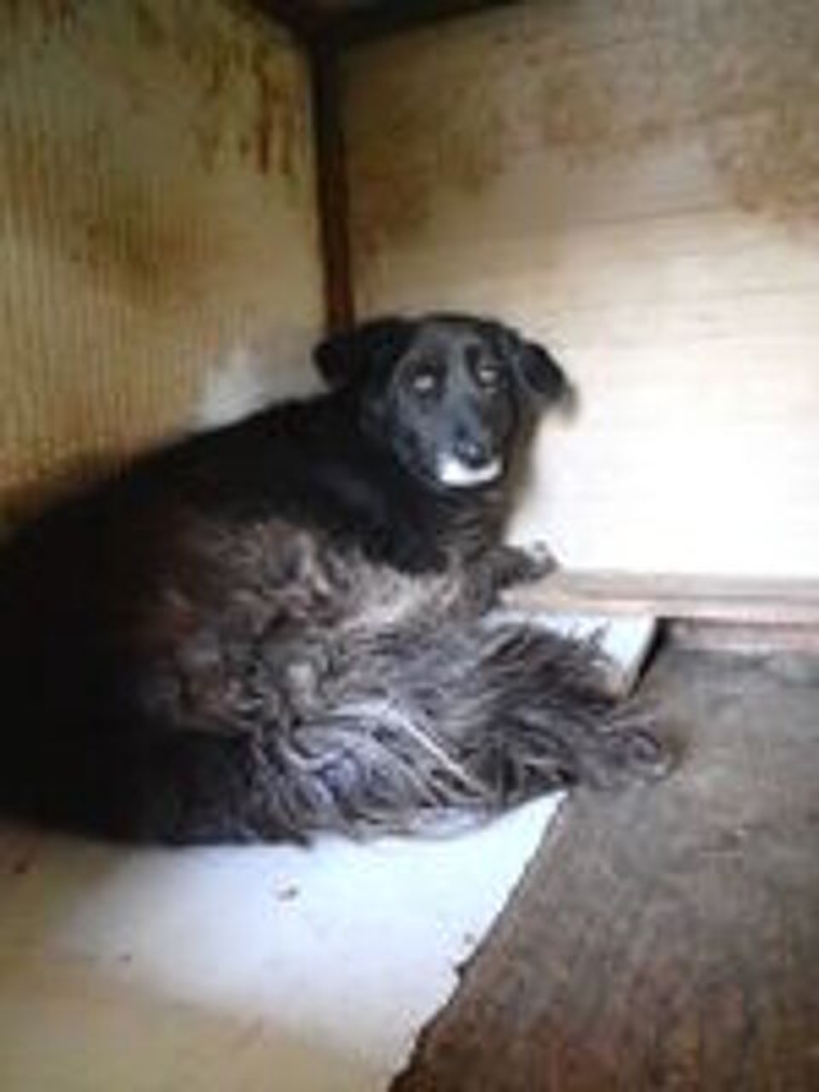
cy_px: 546
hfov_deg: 54.9
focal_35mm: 25
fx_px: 789
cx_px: 410
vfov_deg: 69.4
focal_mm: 4.5
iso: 6400
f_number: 2
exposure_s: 1/400
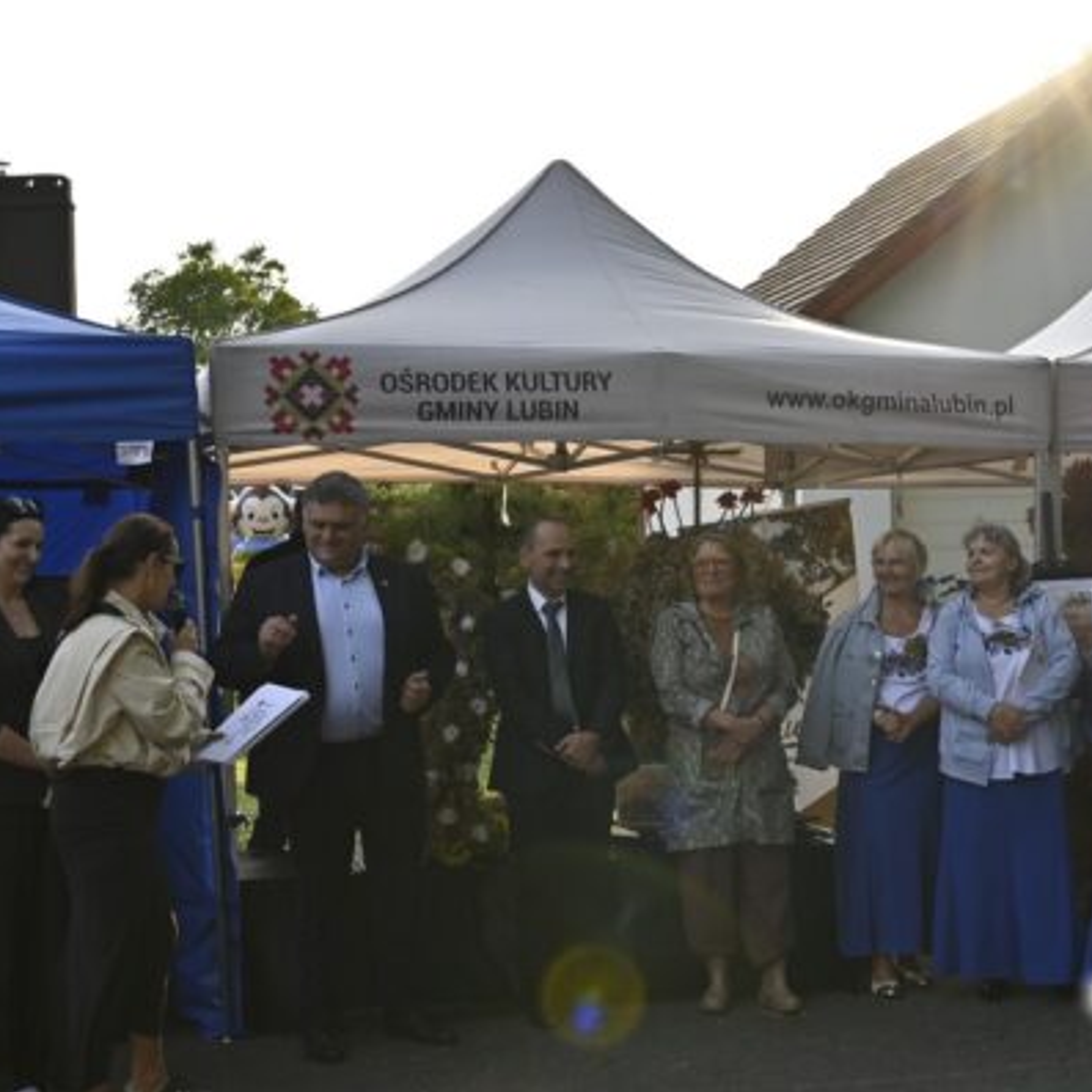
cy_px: 545
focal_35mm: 54
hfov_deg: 31.3
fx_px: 1927
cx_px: 773
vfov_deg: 31.6
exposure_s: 1/250
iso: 160
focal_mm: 28
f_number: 5.6
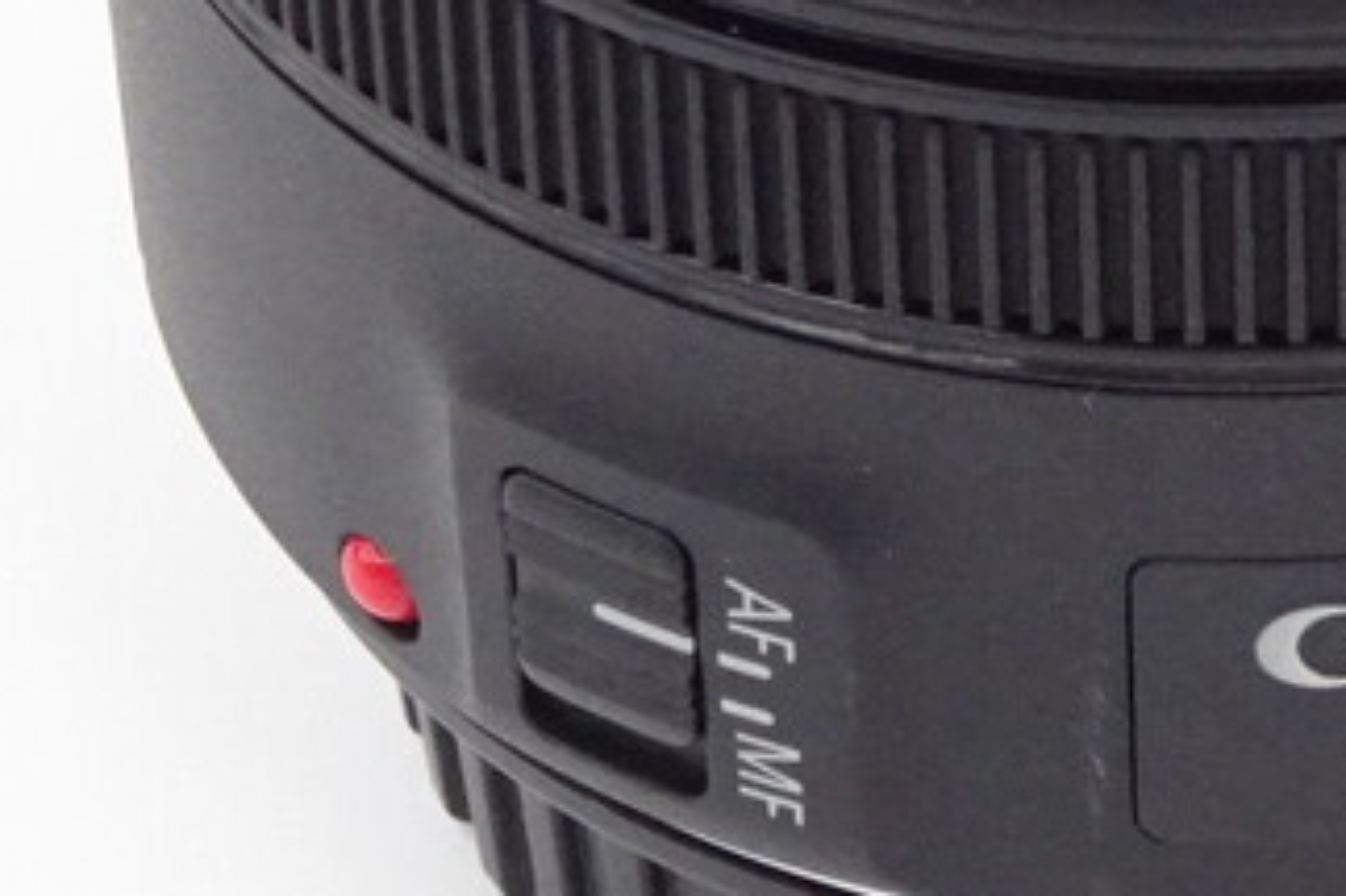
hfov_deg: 7.3
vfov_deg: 4.8
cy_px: -300
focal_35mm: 282
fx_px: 10538
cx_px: 1271
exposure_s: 1/80
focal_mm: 12.42
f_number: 5
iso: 800
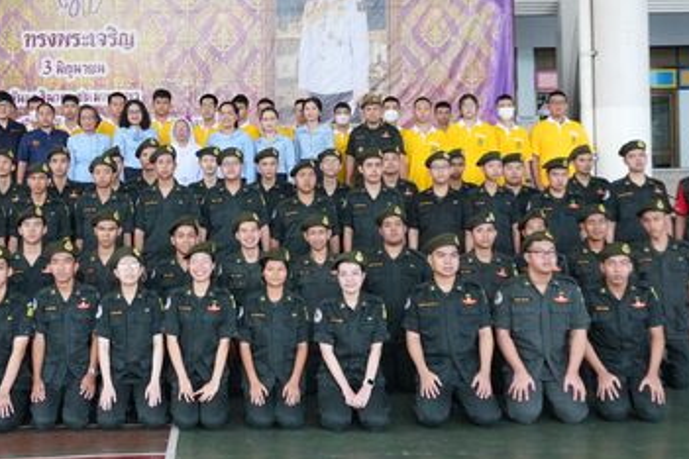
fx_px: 1031
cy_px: 188
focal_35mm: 54
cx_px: 220
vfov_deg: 25.1
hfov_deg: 36.5
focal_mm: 21
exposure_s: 1/400
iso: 2500
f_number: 4
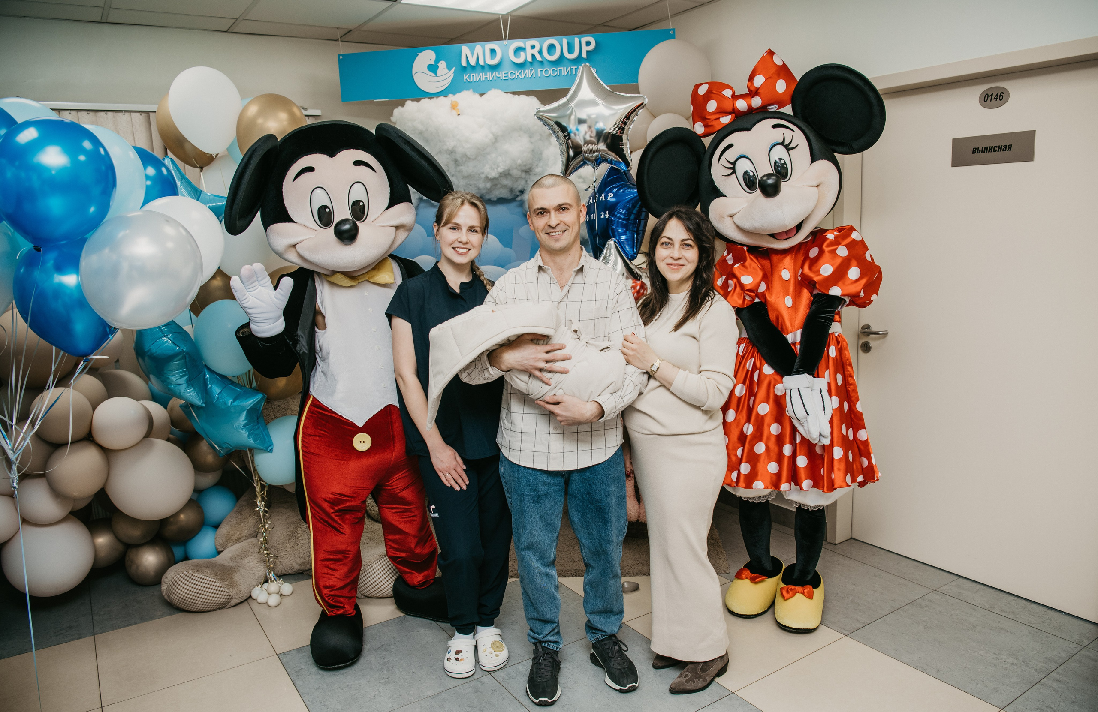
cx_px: 562
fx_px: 750
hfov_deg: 72.4
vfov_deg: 50.8
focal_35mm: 25
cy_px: 375
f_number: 4
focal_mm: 24
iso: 160
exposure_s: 1/160
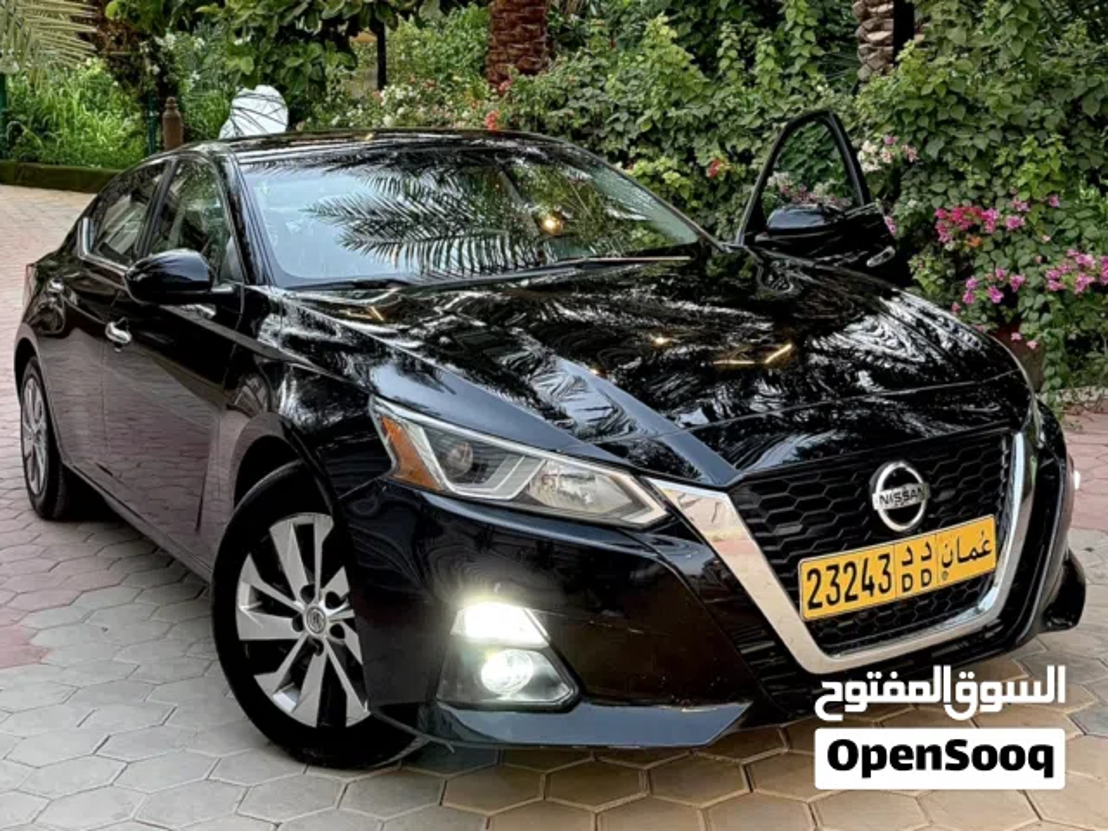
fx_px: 768
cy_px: 416
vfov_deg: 56.8
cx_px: 554
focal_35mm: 24
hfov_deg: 71.6
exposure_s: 1/50
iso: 500
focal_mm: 6.76
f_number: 1.78
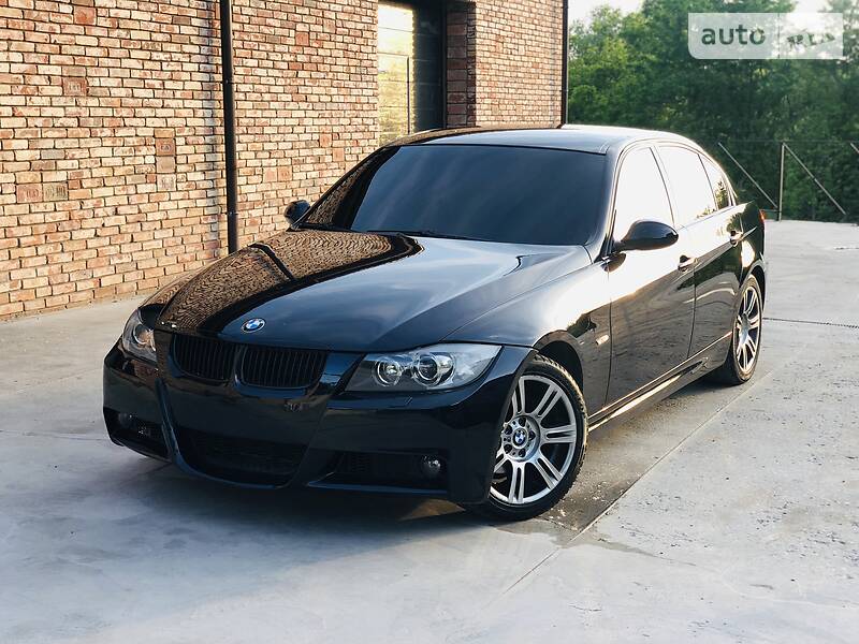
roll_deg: +1.5
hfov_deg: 36.8
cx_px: 430
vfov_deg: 28.0
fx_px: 1290
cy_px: 322
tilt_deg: -8.1
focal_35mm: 52
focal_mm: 6
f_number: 2.4
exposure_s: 1/100
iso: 20
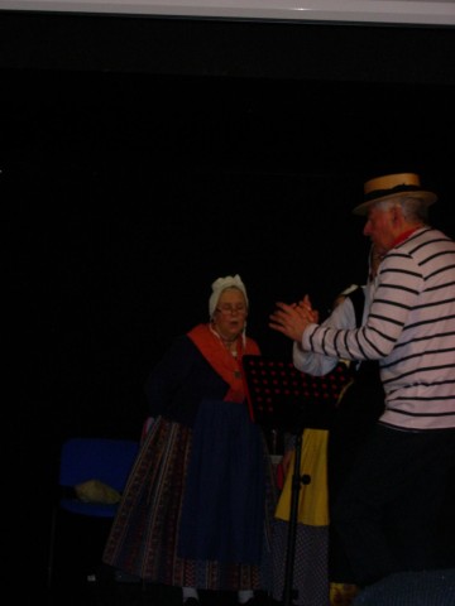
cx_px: 228
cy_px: 303
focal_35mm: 113
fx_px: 1980
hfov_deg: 13.1
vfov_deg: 17.4
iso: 200
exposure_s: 1/161
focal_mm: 23.4
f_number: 4.9
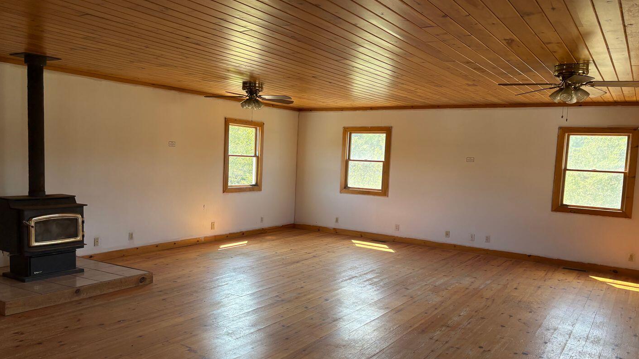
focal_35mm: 29
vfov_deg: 40.1
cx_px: 319
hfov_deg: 66.1
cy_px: 202
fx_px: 491
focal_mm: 5.96
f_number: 1.6
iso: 100
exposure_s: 1/129
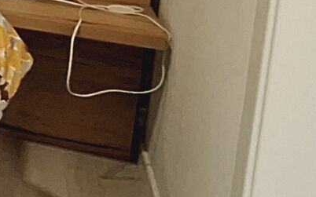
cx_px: -606
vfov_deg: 12.5
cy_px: -146
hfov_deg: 11.9
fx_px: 827
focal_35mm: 96
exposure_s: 1/25
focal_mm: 1.74
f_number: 2.2
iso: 200
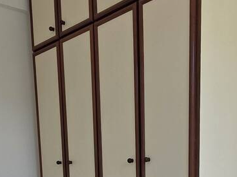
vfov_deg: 24.6
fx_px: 349
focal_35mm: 51
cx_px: 147
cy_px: 234
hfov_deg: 37.3
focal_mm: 2.2
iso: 80
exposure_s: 1/359
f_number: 1.9
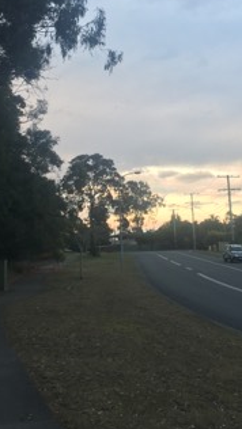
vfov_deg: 39.7
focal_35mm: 52
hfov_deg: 23.1
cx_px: 129
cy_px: 179
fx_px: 593
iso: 32
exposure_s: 1/60
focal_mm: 4.15
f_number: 2.2
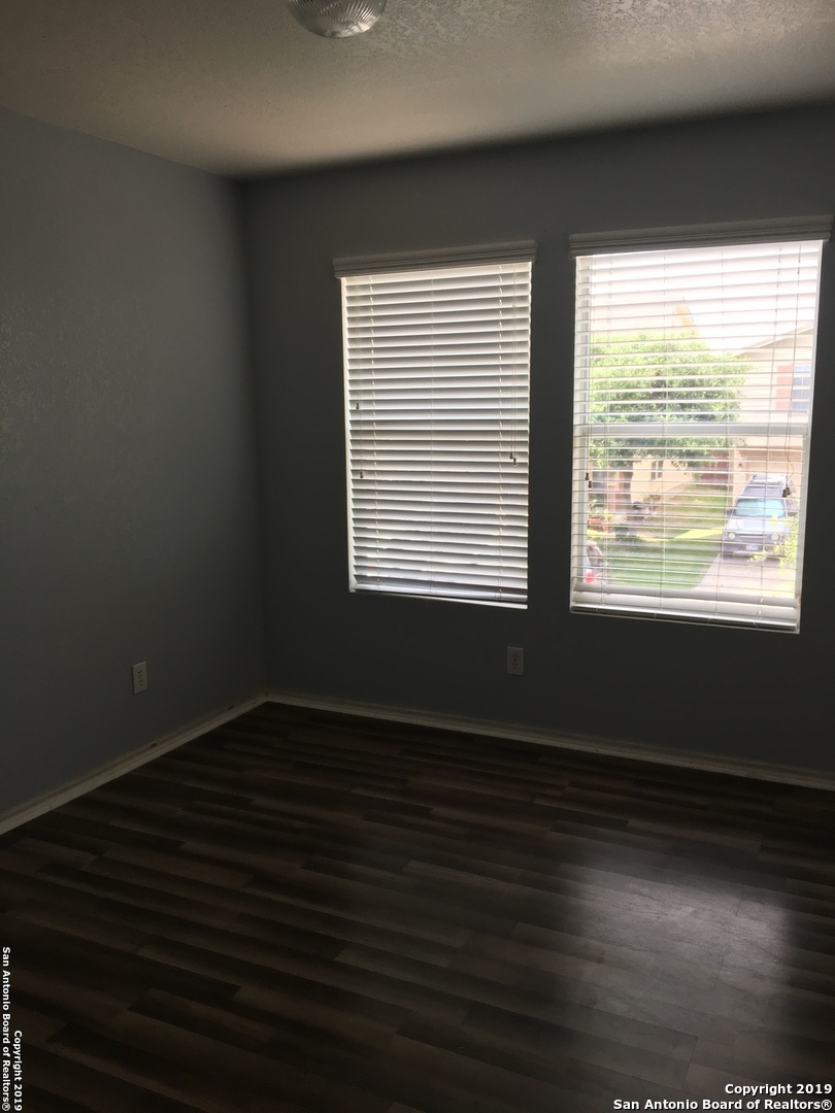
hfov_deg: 48.2
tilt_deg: -8.1
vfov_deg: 61.7
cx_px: 418
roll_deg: +0.9
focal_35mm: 29
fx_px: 933
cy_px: 556
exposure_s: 1/120
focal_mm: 4.15
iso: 40
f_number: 2.2
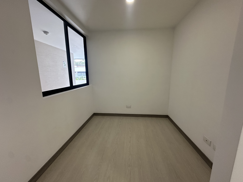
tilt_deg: -8.2
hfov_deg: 102.1
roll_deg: -0.4
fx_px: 98
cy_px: 91
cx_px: 122
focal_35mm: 14
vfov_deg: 85.7
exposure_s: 1/120
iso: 200
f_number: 2.2
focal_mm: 2.22
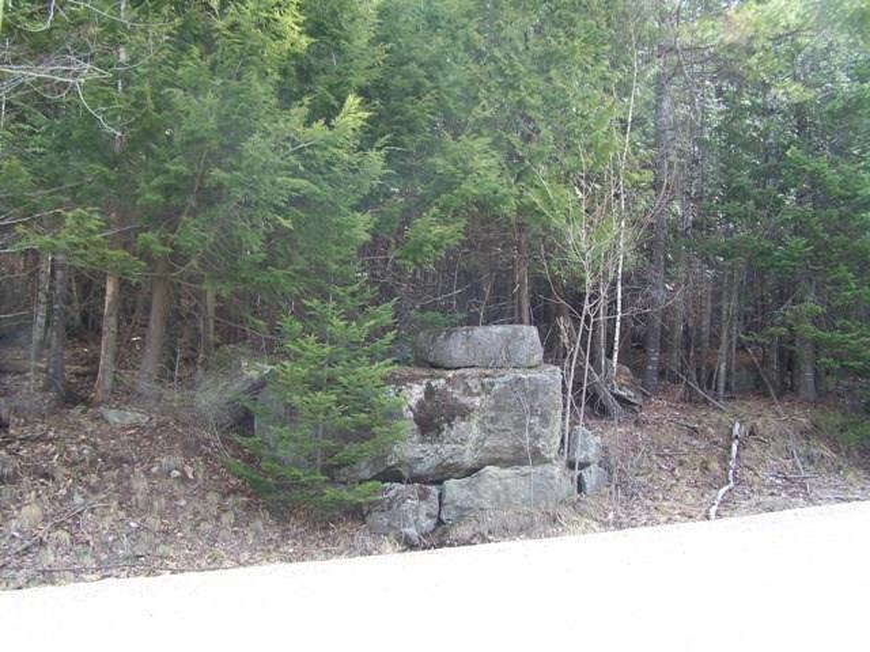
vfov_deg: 37.7
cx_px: 435
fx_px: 955
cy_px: 326
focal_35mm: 38
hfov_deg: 49.0
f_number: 2.8
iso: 64
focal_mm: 6.3
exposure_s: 1/100
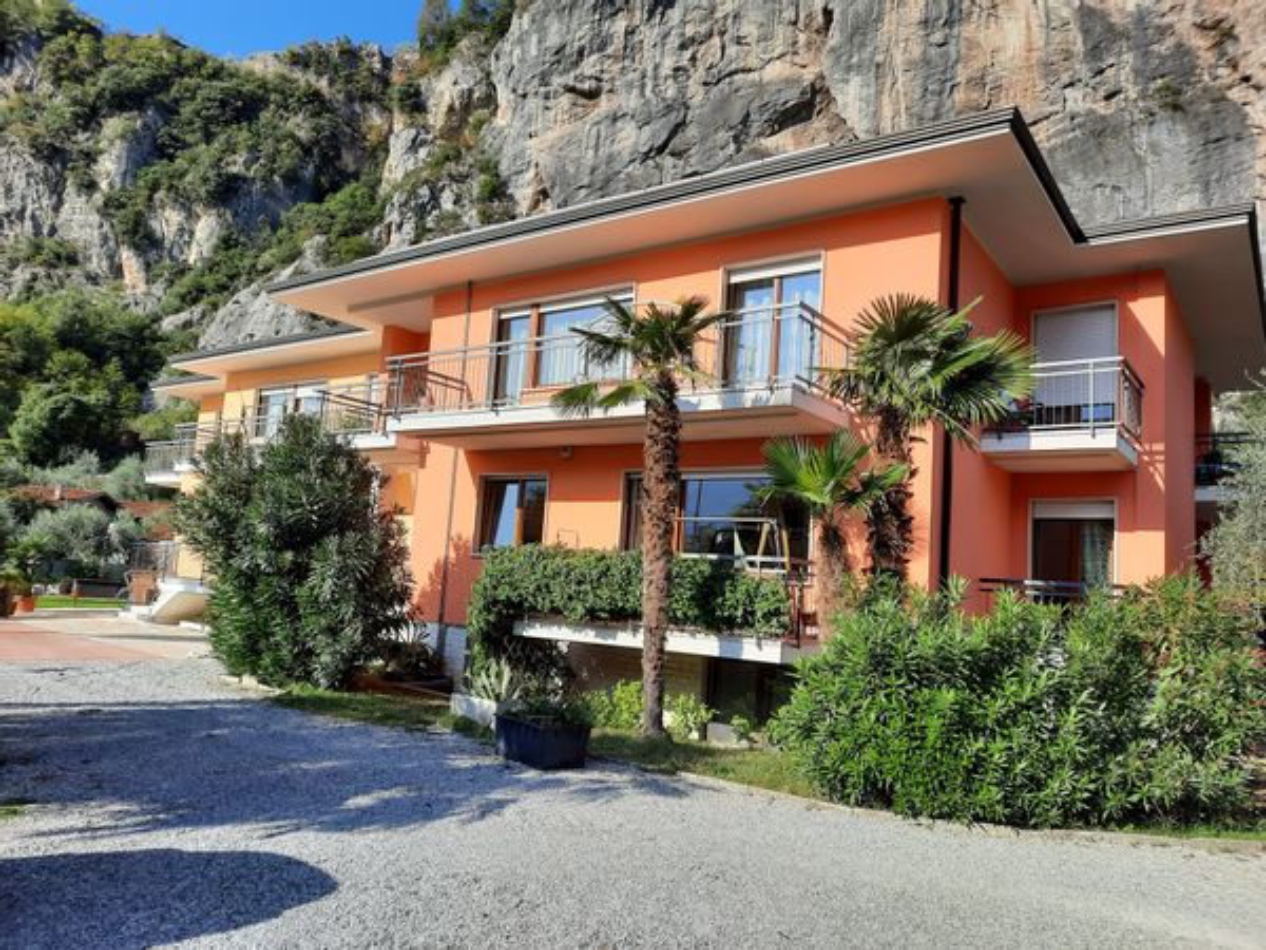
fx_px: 914
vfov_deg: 54.9
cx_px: 633
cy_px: 475
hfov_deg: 69.4
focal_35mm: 25
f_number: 2
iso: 32
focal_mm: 4.6
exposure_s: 1/731
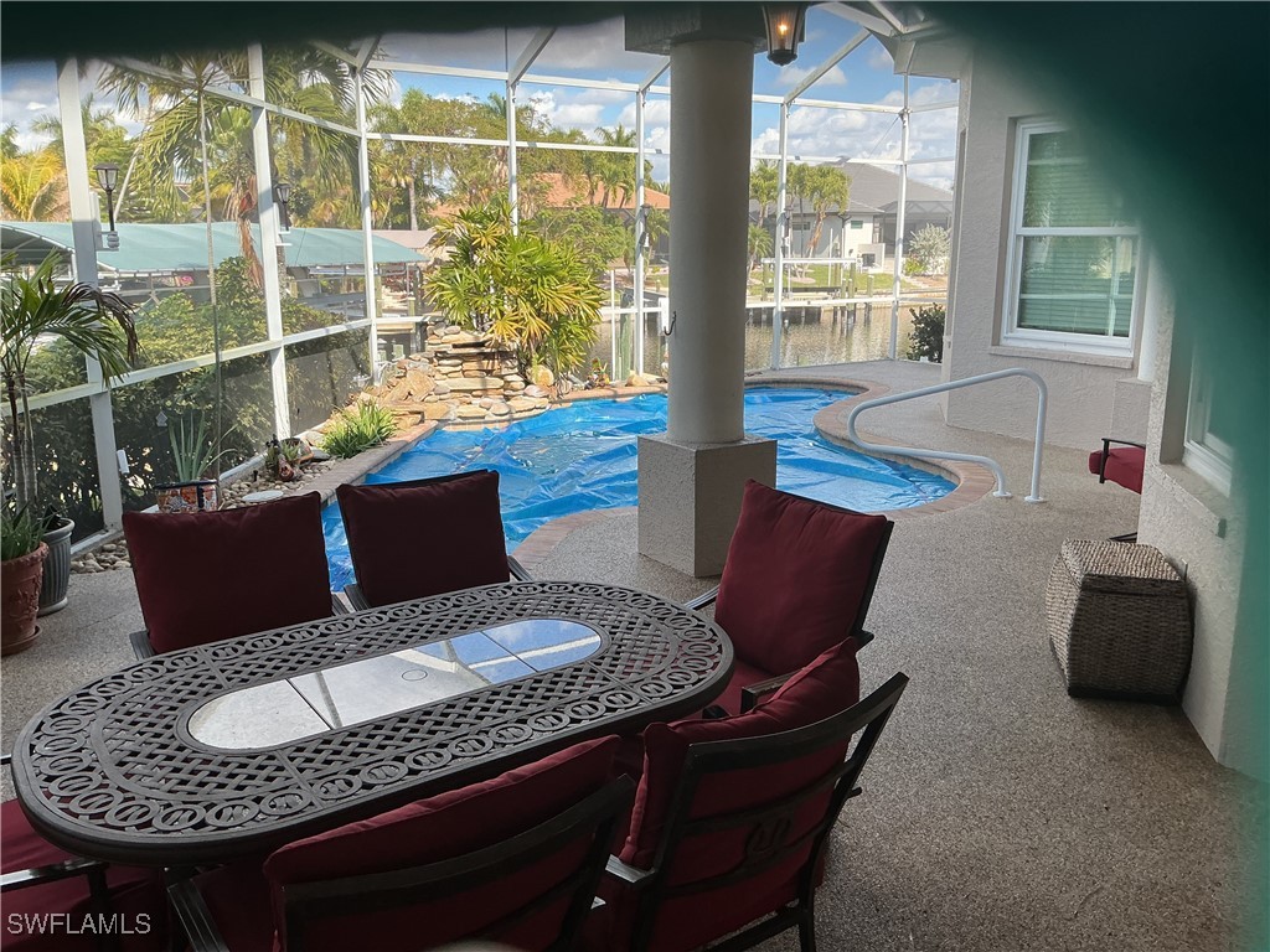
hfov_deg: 61.7
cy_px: 476
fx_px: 1064
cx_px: 635
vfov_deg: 48.2
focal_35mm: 29
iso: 25
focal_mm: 3
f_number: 1.8
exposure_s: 1/355
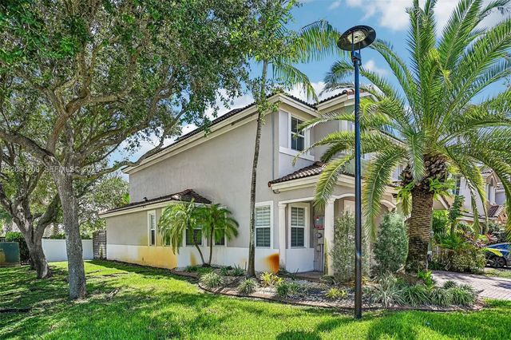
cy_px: 170
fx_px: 298
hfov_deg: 81.2
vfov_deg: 59.4
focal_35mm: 21
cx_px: 256
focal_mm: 21
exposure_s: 1/400
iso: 100
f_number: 4
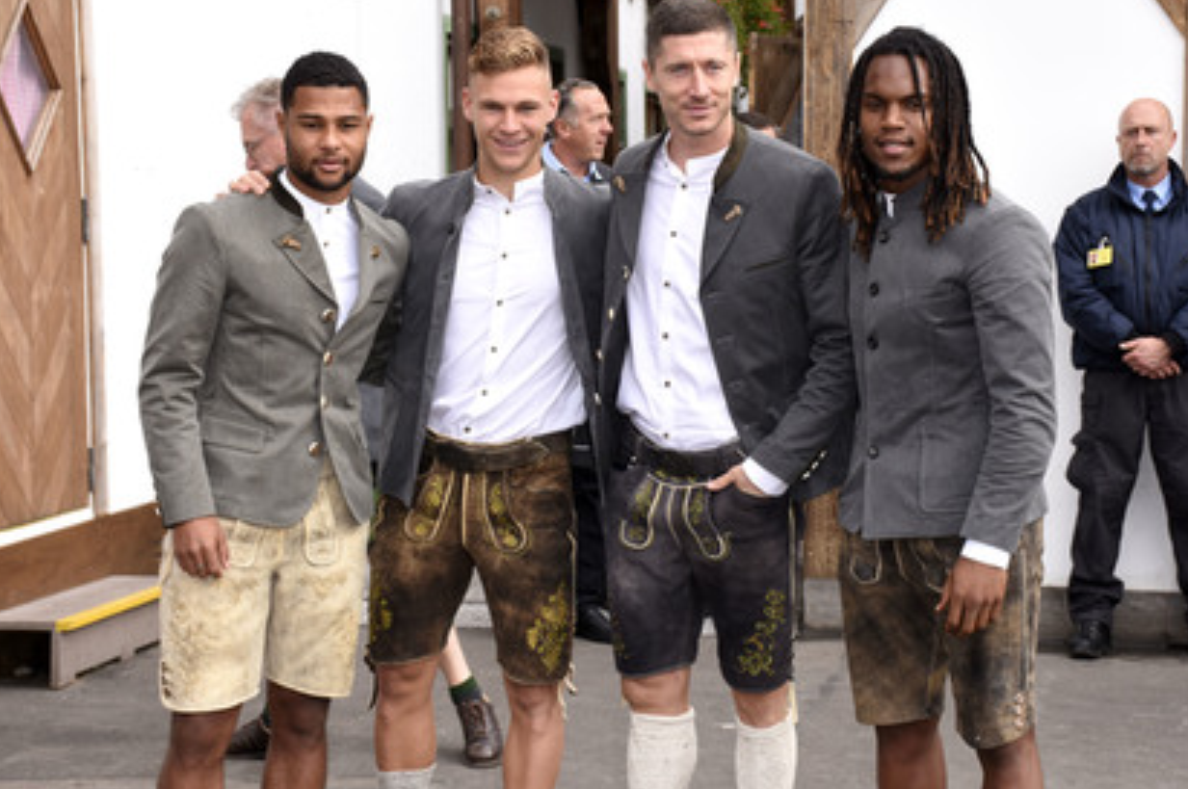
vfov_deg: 17.2
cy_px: 396
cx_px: 629
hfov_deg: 25.7
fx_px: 2604
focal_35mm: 79
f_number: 8
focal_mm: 48
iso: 320
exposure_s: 1/160
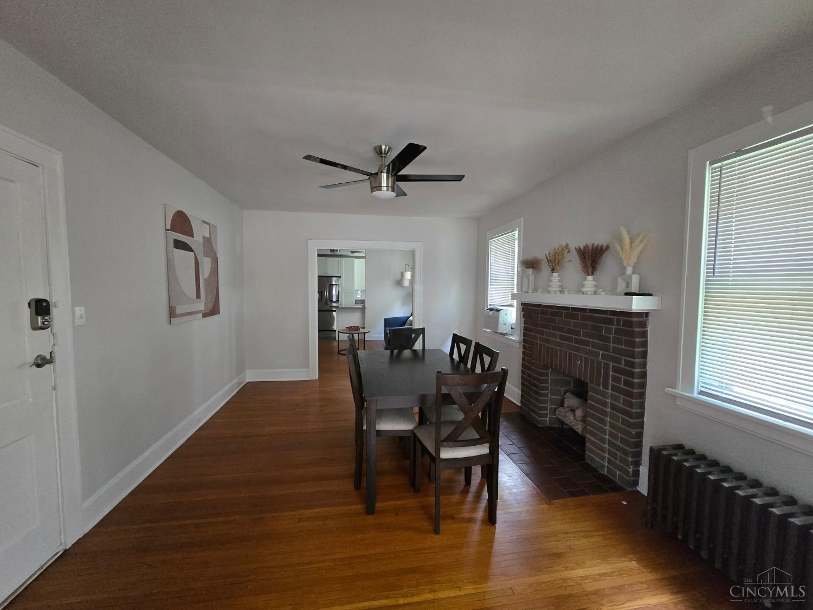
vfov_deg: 89.9
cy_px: 305
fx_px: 305
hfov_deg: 106.2
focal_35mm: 13
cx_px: 406
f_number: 2.2
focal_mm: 2.2
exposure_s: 1/60
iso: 800
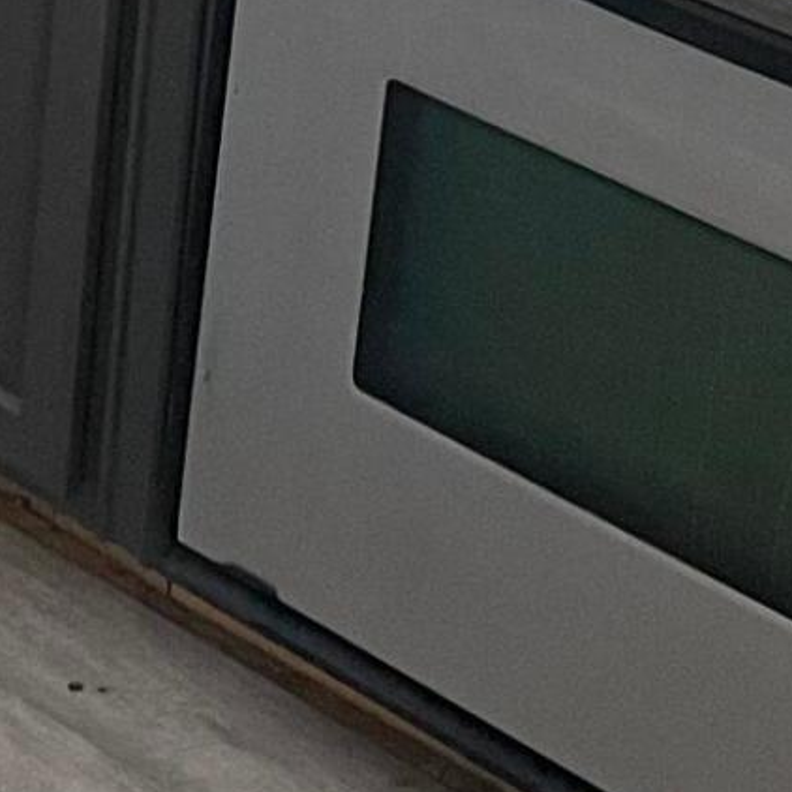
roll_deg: -4.4
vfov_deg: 10.1
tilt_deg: -10.2
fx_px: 4064
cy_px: -910
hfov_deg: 10.9
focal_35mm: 157
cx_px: -188
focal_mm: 4.2
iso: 125
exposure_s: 1/83
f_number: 1.6
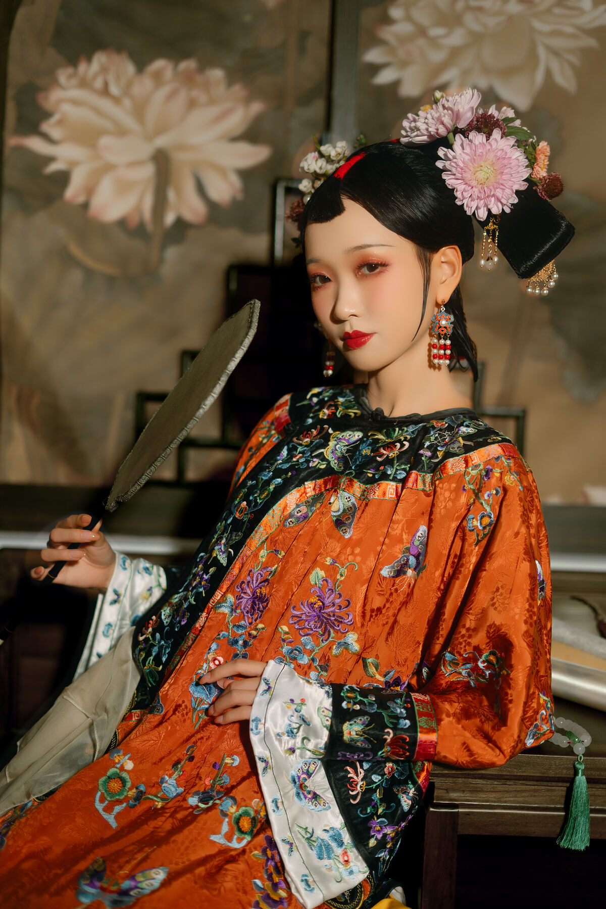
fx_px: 1262
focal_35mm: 50
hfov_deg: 27.0
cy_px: 454
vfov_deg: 39.6
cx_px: 303
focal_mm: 50
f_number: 2
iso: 100
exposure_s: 1/160
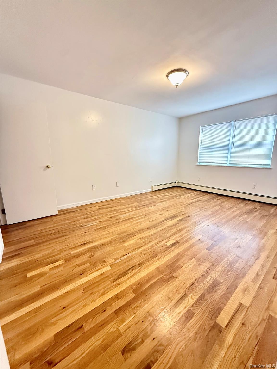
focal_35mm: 14
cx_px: 138
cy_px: 184
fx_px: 149
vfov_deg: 102.1
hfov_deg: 85.7
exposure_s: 1/60
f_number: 2.2
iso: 800
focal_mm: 2.22
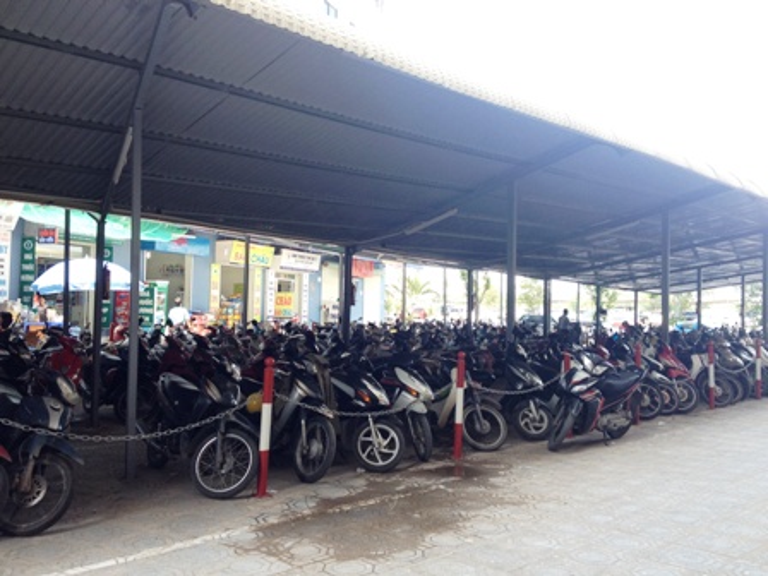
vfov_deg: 40.7
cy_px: 288
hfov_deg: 52.6
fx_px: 777
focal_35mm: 35
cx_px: 384
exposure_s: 1/120
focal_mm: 4.28
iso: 50
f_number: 2.4
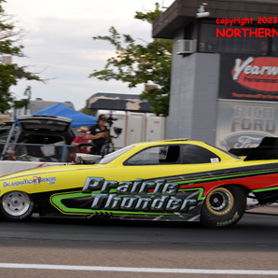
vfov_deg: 17.4
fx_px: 909
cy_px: 153
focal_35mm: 100
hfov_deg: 17.4
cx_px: 119
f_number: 4.5
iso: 800
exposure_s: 1/500
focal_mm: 70
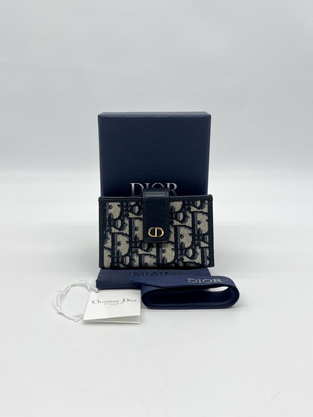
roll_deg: -0.5
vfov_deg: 67.3
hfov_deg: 53.1
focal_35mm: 26
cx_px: 156
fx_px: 313
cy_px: 208
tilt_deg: -16.1
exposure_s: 1/185
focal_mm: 5.7
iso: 40
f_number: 1.5
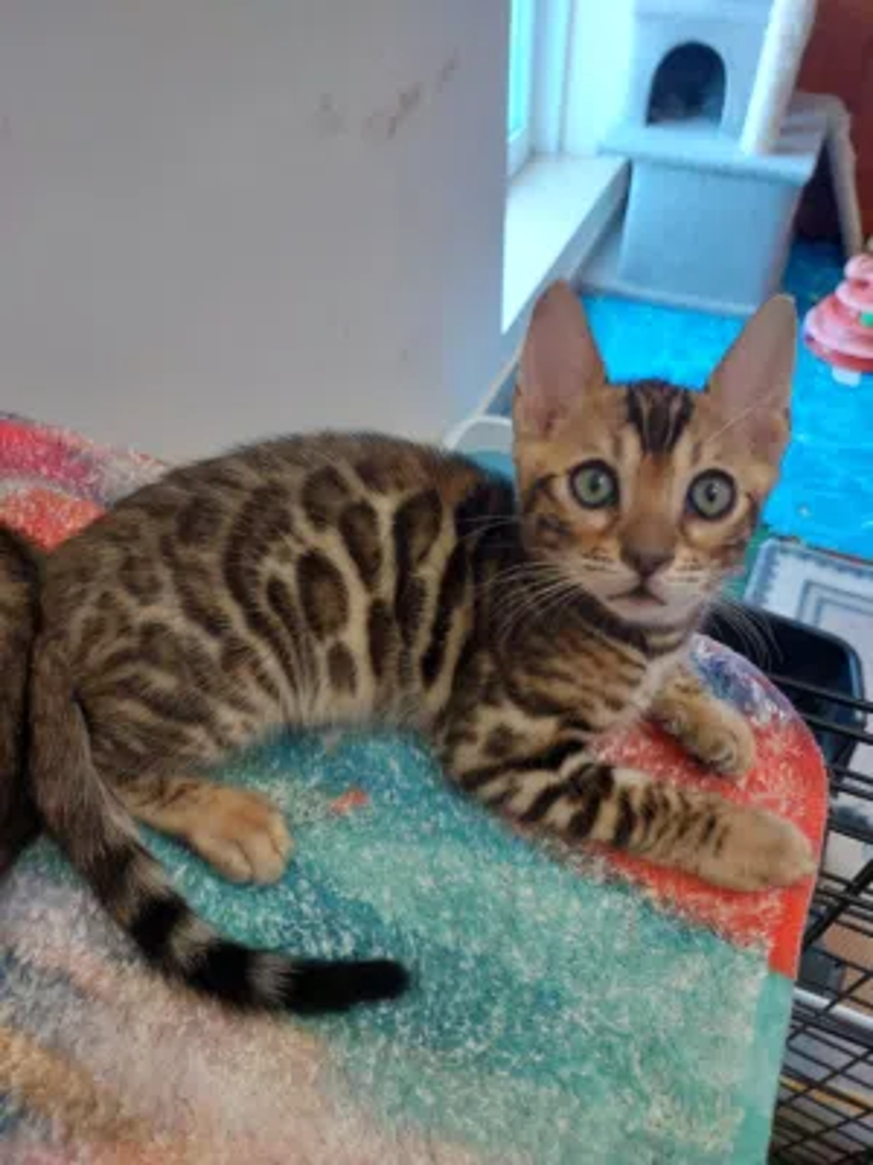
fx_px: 773
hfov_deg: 58.9
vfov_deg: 73.9
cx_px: 436
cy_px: 582
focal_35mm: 23
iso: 640
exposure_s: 1/50
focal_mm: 5.06
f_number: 1.8
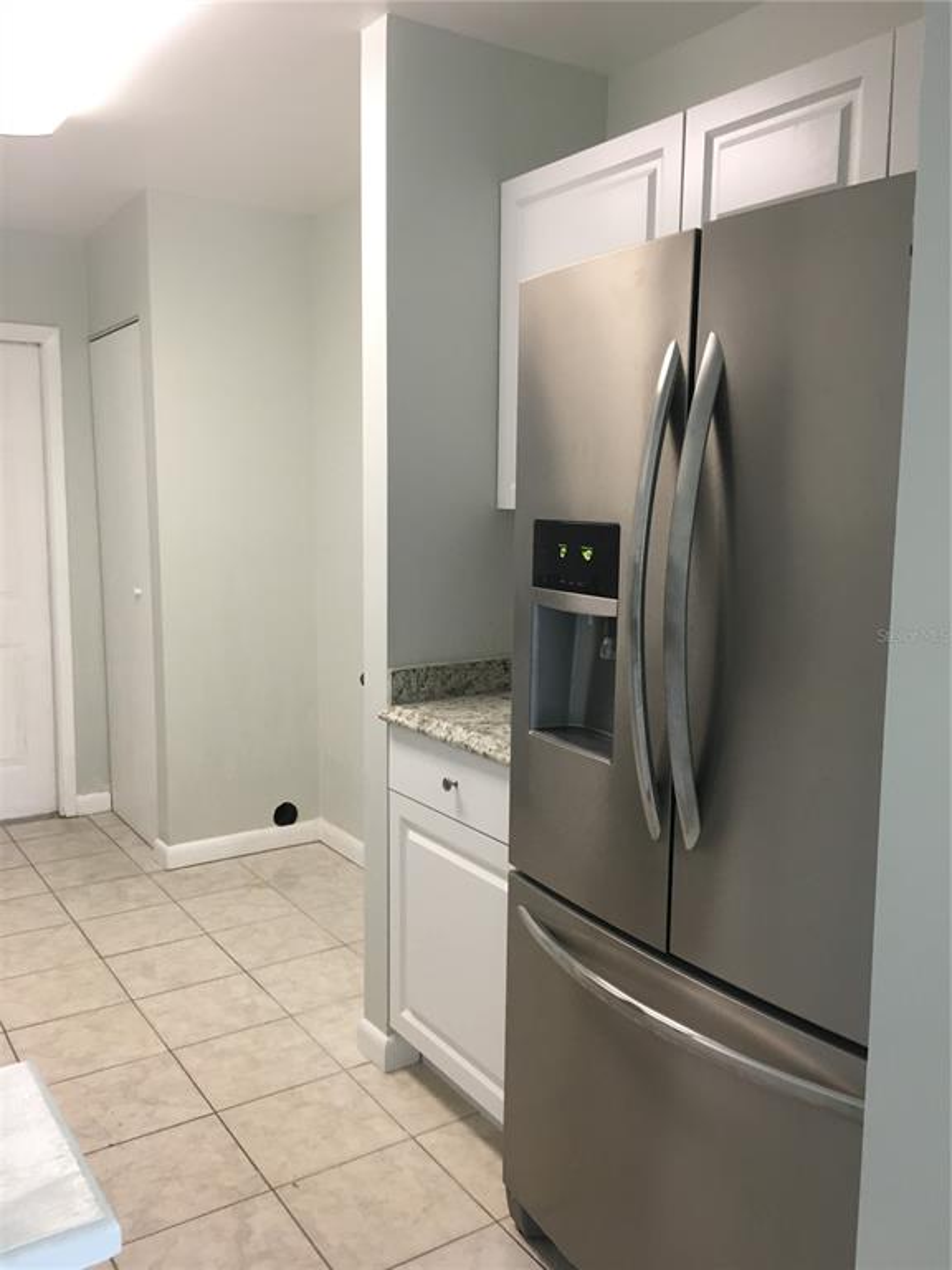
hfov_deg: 48.2
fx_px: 1063
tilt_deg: -8.8
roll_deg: -0.5
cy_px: 635
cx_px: 476
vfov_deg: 61.7
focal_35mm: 29
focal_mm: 4.15
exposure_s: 1/30
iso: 80
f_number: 2.2
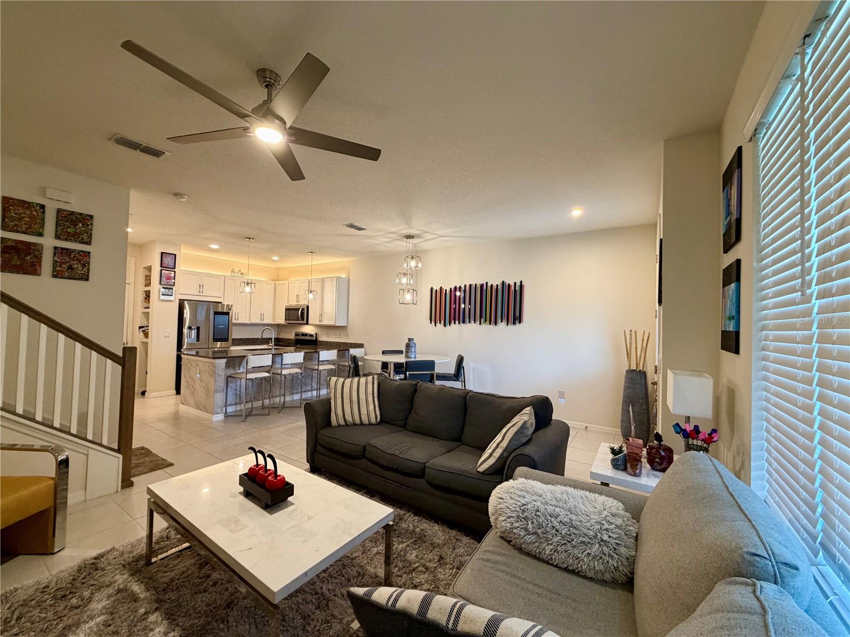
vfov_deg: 85.7
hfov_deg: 102.1
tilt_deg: +1.8
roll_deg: -1.0
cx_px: 425
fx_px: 344
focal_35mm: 14
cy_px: 318
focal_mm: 2.22
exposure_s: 1/60
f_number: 2.2
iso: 250
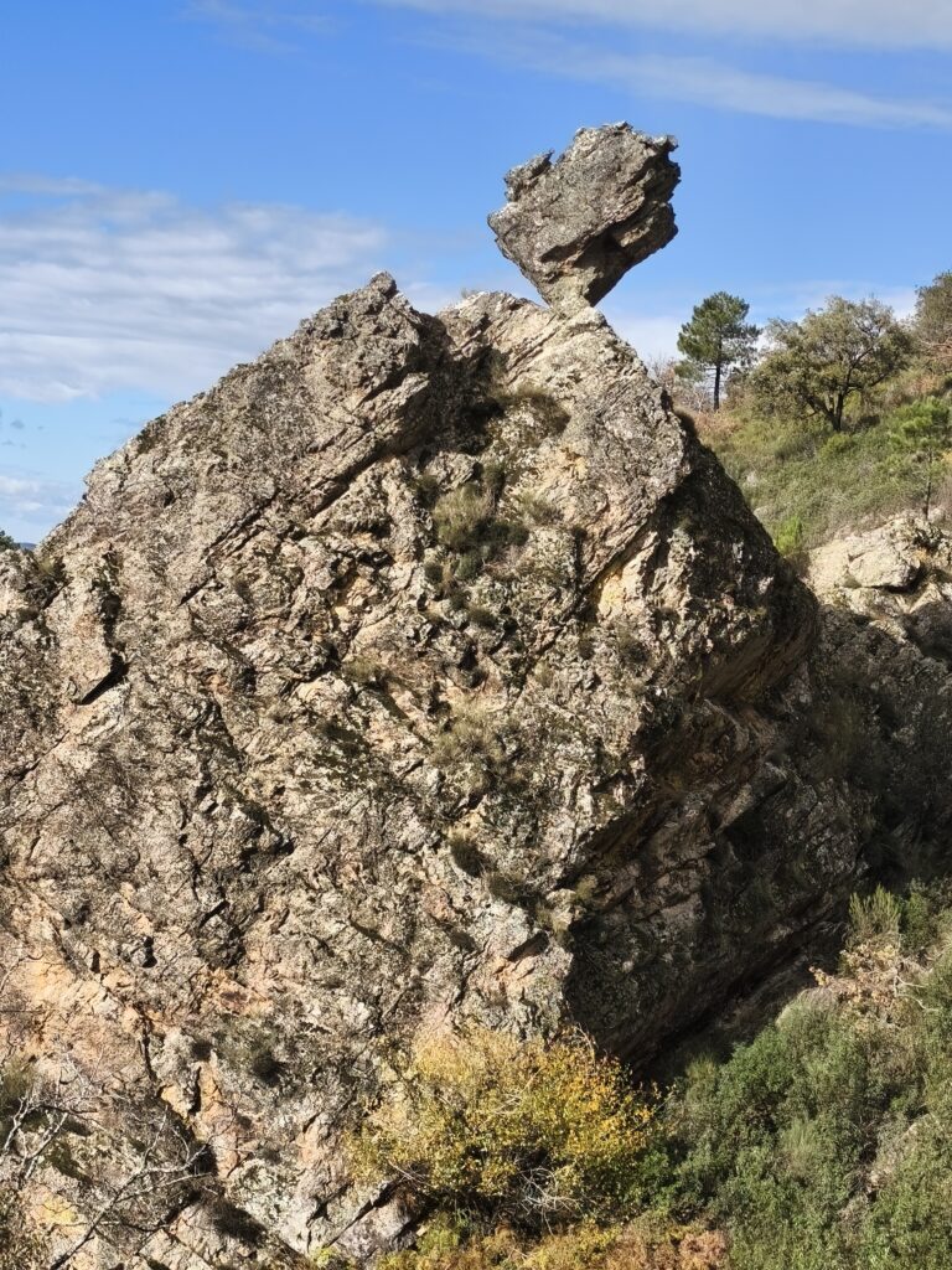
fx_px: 2273
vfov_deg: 31.2
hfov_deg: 23.7
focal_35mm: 62
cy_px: 635
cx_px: 476
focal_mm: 6.14
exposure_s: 1/846
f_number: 1.65
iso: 50
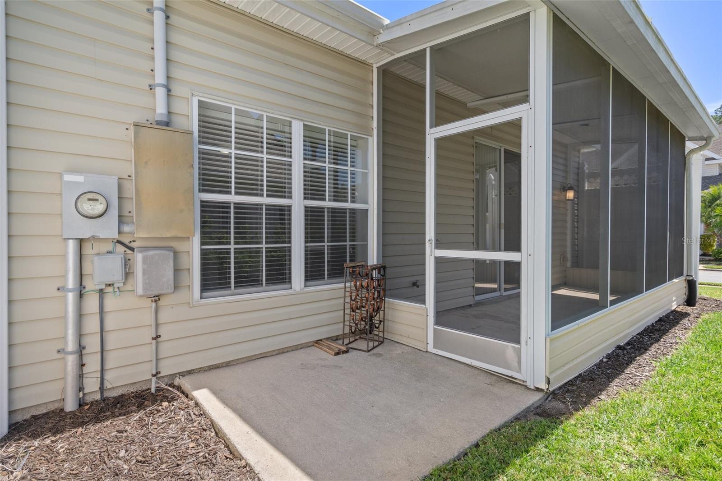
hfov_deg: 90.0
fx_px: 361
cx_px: 361
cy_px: 240
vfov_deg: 67.4
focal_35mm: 18
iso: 320
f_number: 9
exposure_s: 1/13
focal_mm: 18
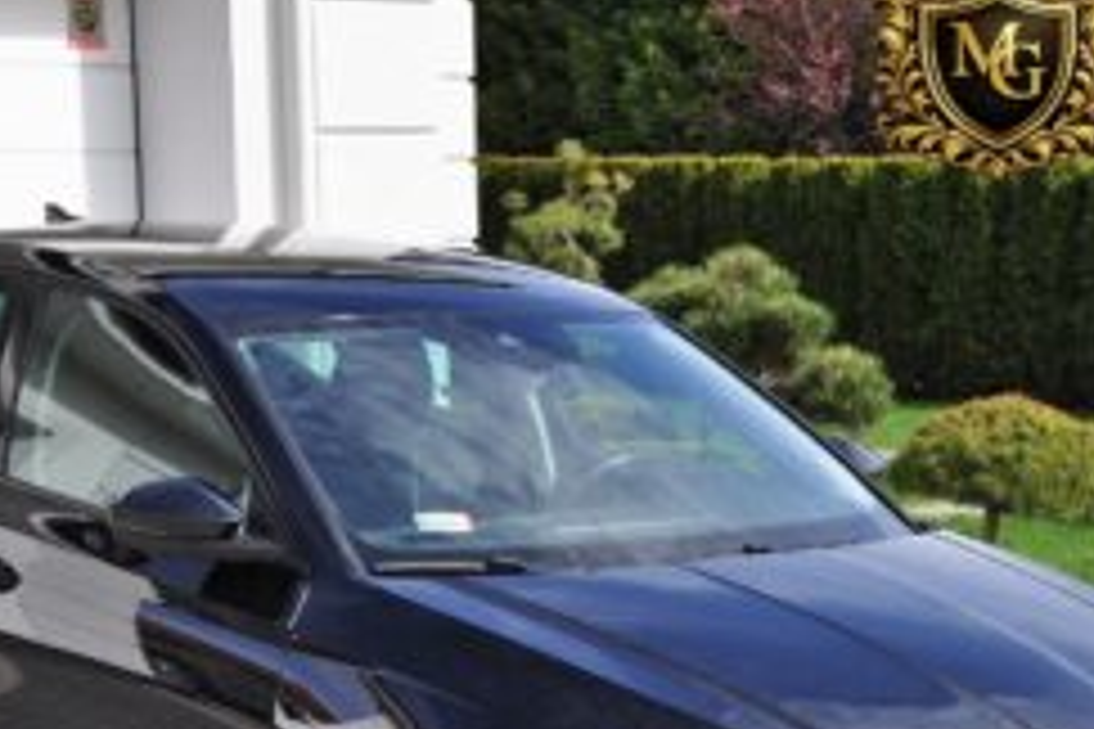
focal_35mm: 105
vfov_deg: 12.9
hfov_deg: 19.5
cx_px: 500
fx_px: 3191
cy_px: 646
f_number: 10
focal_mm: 34
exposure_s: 1/400
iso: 250
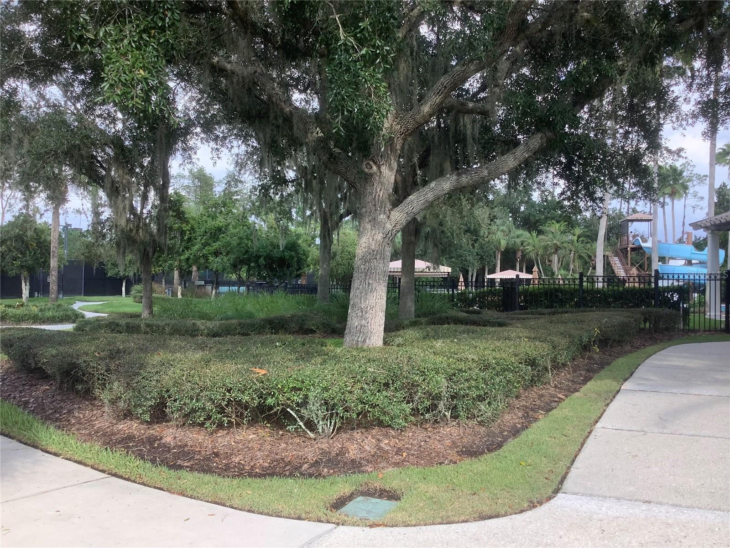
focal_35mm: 31
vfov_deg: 45.4
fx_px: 654
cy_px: 274
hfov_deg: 58.4
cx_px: 365
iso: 25
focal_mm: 3.3
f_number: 2.4
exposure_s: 1/221
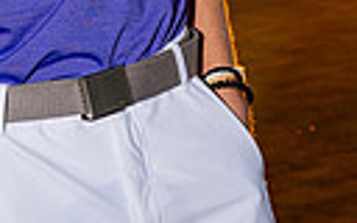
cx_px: 6
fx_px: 1780
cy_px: -329
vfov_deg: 6.8
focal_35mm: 183
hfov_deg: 11.3
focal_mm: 51
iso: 160
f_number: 7.1
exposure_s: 1/250
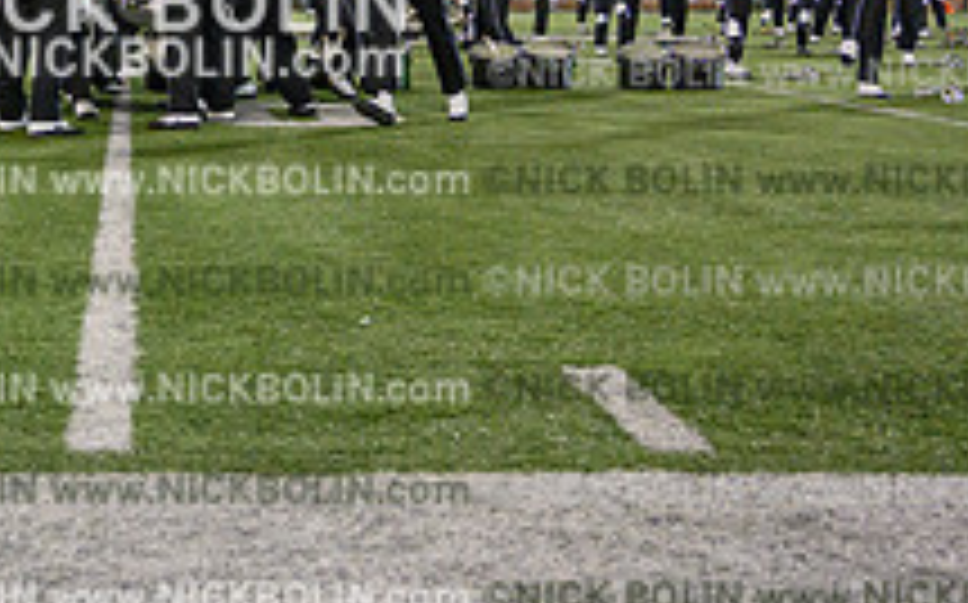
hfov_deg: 29.9
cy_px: -133
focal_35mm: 66
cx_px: 122
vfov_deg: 18.6
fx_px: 1740
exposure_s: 1/1000
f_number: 4
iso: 5000
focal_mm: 24
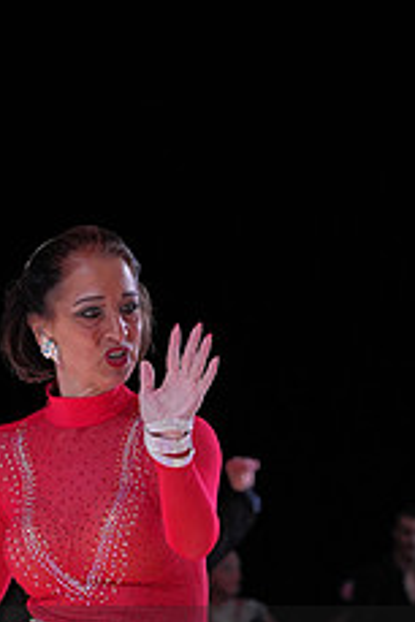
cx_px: 189
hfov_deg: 3.8
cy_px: 698
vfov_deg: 5.6
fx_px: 6284
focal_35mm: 364
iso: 2000
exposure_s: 1/400
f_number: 6.3
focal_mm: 144
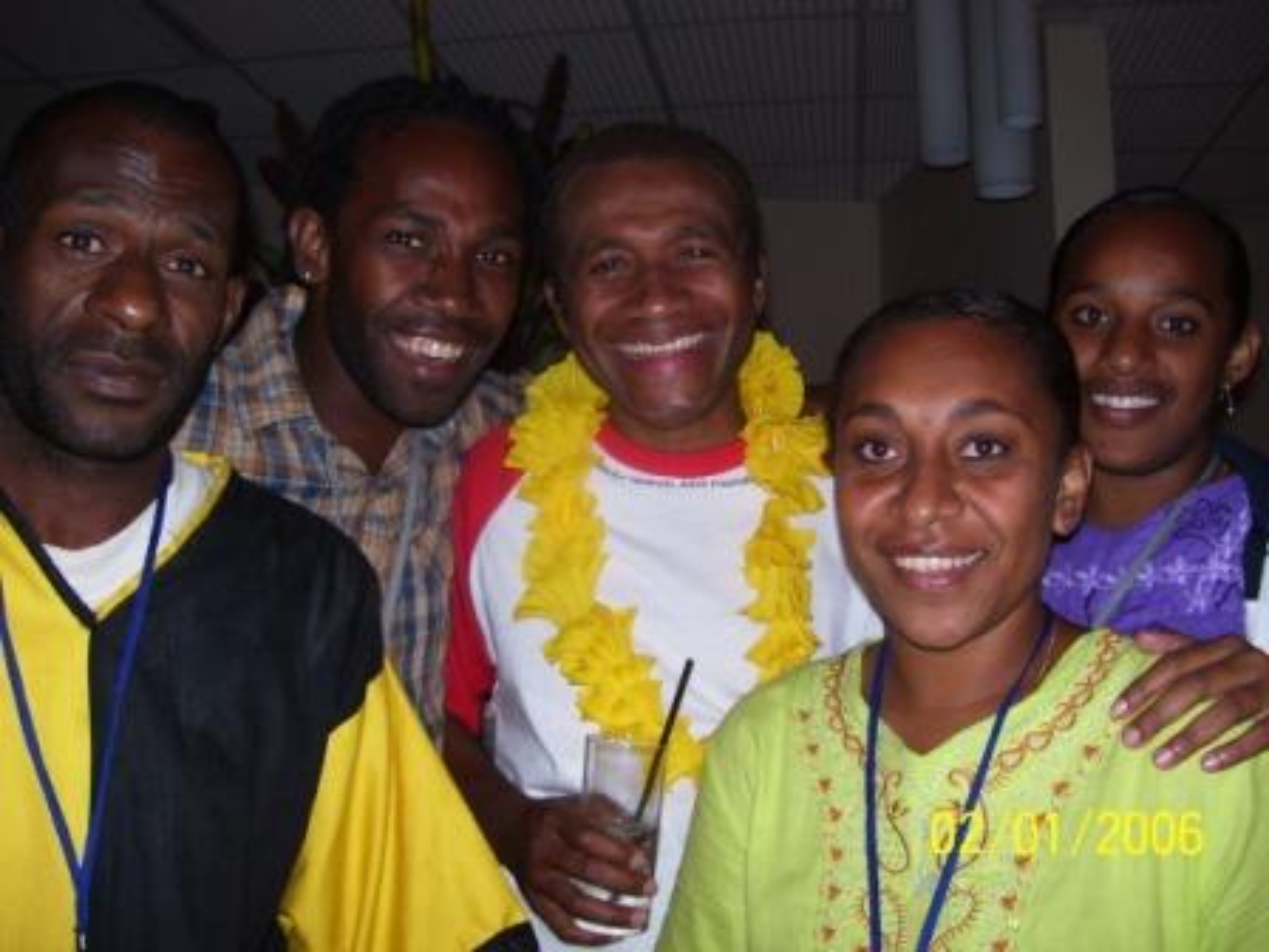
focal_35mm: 36
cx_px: 634
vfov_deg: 39.7
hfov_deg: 51.4
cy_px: 476
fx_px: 1320
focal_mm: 6
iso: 80
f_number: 2.7
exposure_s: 1/60
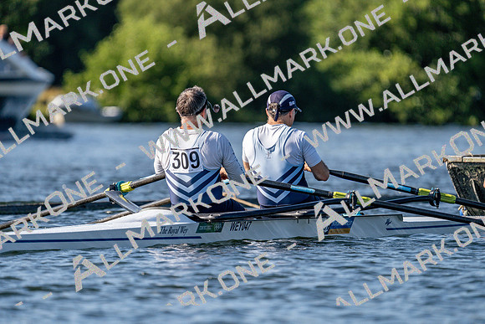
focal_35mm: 512
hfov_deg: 4.0
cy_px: 162
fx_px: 6899
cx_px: 242
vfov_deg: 2.7
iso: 320
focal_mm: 512
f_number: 6.3
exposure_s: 1/1600
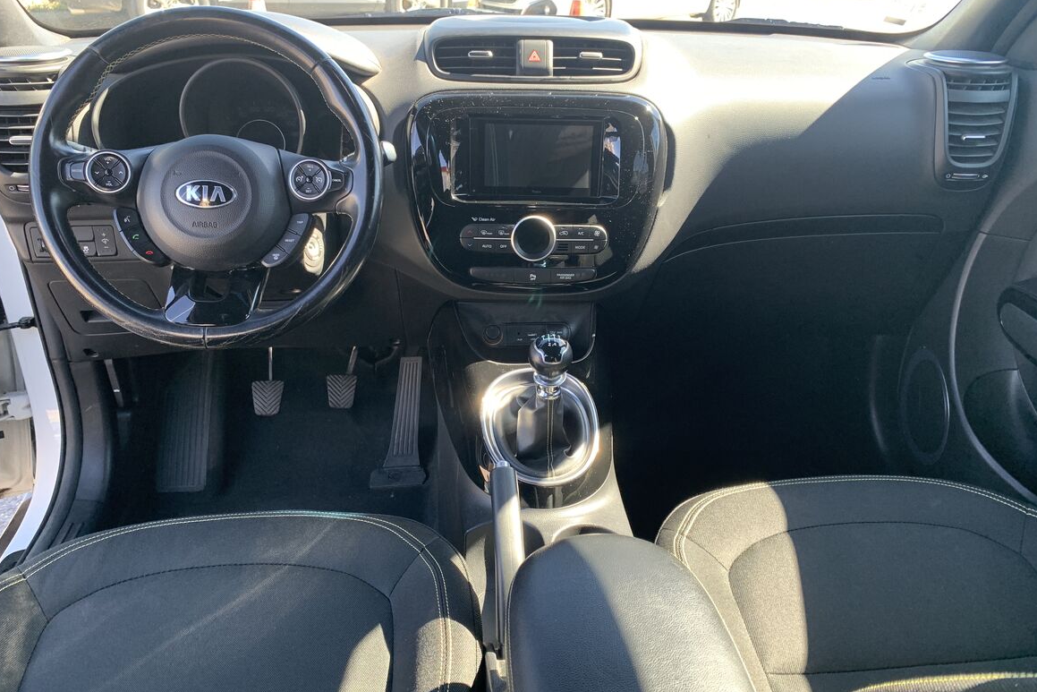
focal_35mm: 28
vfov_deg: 46.4
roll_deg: -3.2
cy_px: 352
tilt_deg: -27.1
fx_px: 807
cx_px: 511
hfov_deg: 65.5
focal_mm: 4.25
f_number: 1.8
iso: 64
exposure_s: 1/121
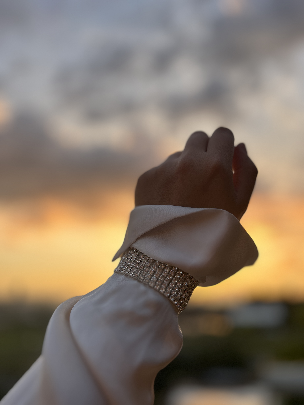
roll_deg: -0.5
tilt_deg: +17.2
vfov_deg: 67.3
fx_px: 304
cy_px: 202
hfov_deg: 53.1
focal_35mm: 26
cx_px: 152
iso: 50
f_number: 1.5
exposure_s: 1/347
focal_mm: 5.7
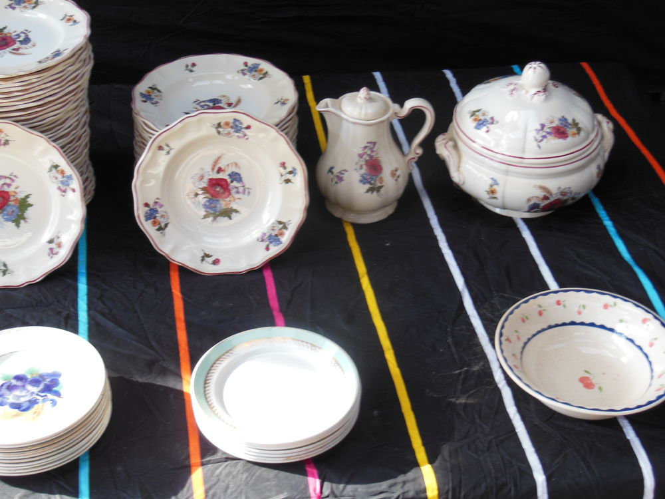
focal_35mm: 60
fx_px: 1153
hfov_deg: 32.2
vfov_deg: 24.4
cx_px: 332
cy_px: 250
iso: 125
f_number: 5
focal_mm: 10.7
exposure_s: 1/40
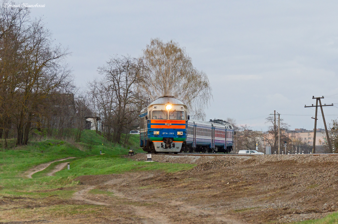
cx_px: 169
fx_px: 1686
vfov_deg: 7.6
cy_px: 112
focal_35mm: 180
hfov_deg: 11.4
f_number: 5.6
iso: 320
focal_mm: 120
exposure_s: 1/160
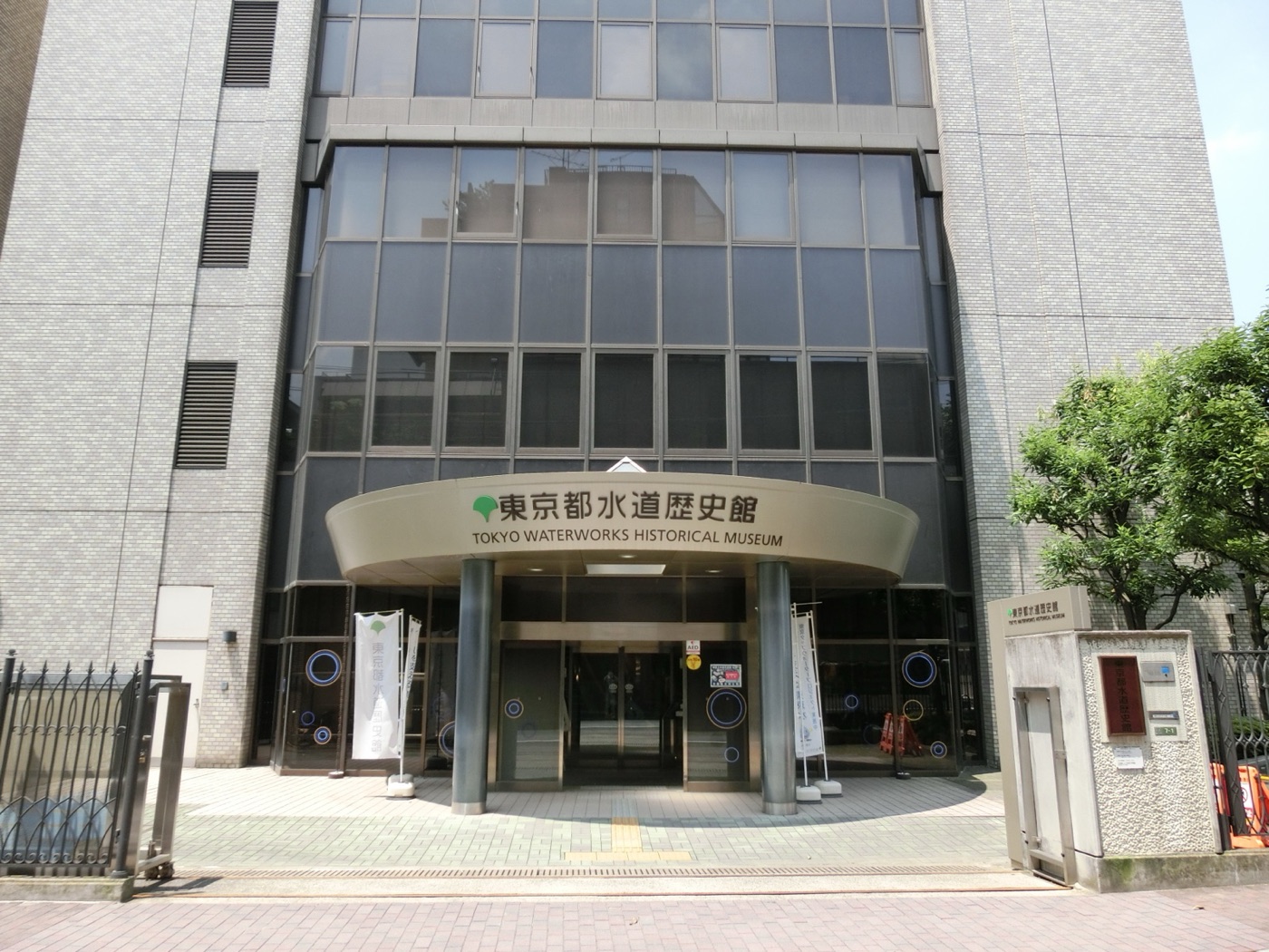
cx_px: 634
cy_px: 476
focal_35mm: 24
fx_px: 880
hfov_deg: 71.6
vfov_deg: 56.8
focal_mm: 4.24
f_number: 3
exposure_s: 1/500
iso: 80
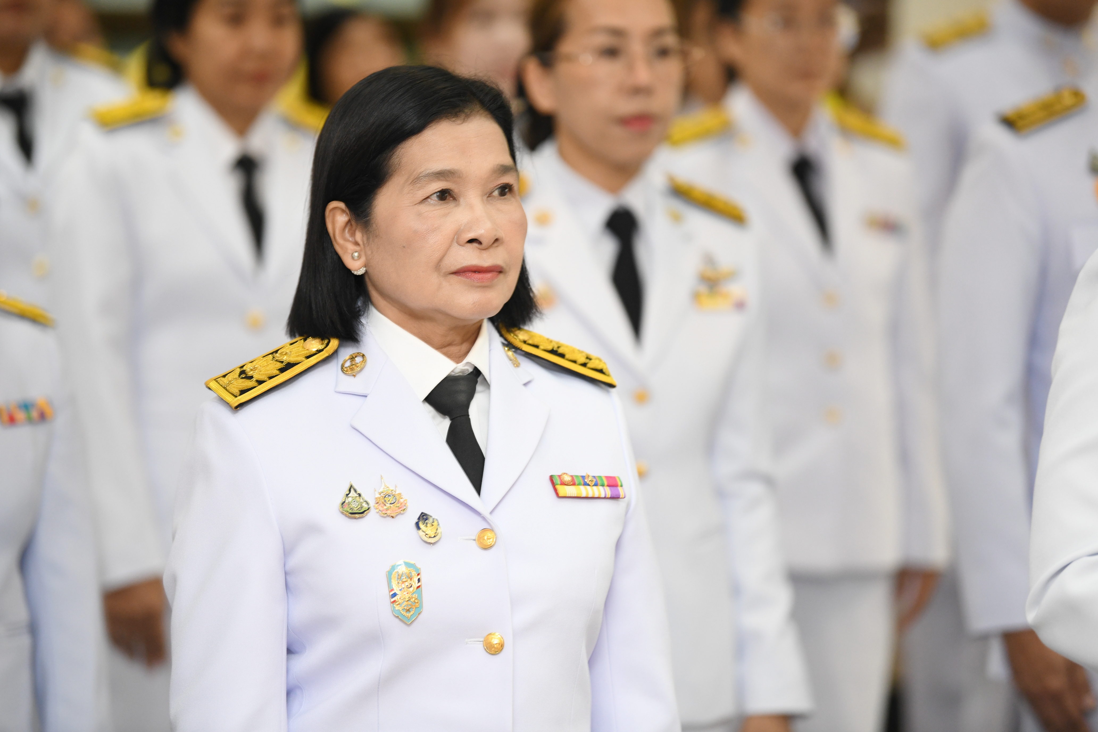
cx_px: 549
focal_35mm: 160
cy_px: 366
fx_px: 4880
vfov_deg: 8.6
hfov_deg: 12.8
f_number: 2.8
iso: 1600
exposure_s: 1/200
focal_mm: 160
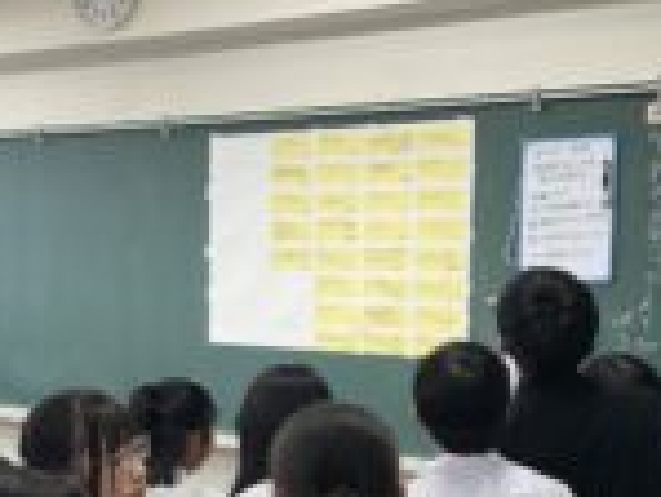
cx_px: 133
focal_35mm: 70
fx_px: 1338
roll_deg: +0.2
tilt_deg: -7.7
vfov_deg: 20.8
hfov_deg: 27.2
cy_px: 408
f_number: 1.8
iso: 40
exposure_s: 1/60
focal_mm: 3
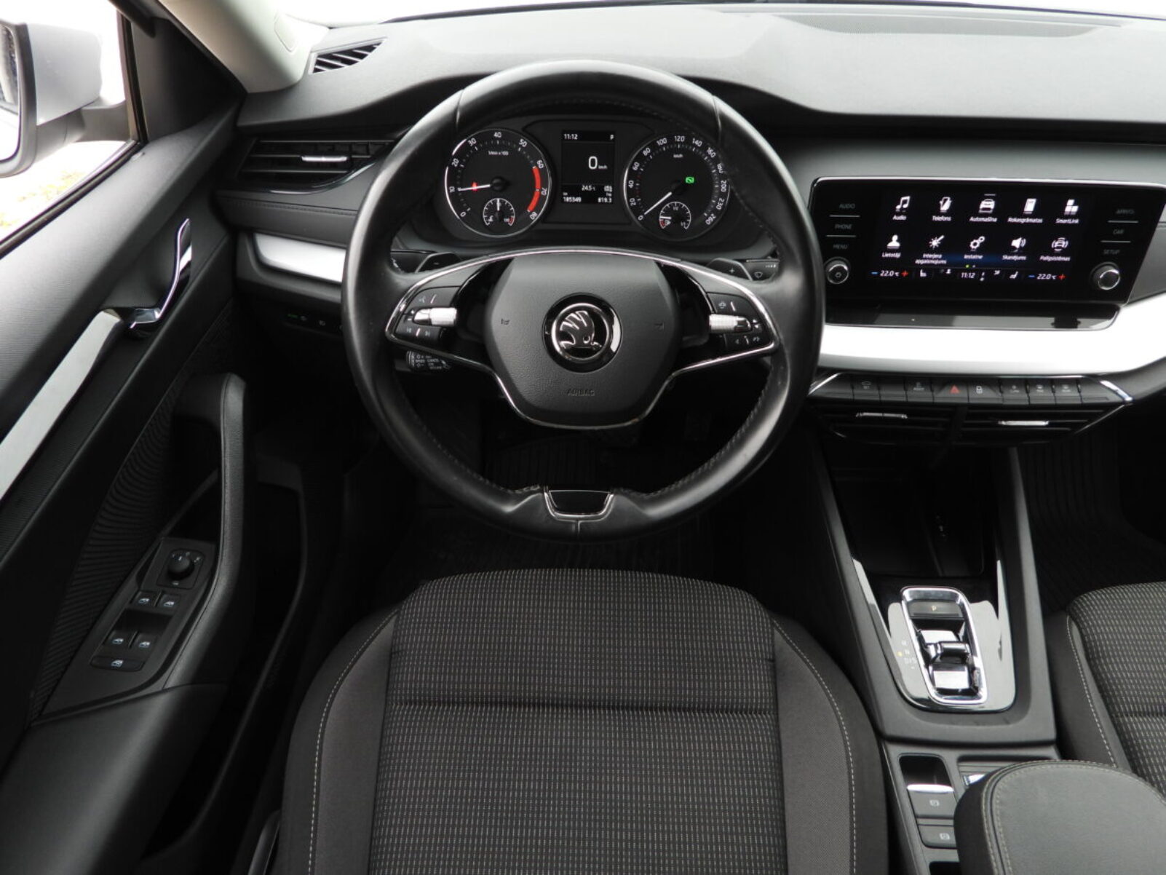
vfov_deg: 56.8
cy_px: 438
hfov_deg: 71.6
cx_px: 583
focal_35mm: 24
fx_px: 809
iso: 100
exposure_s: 1/50
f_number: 2.8
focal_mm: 4.3
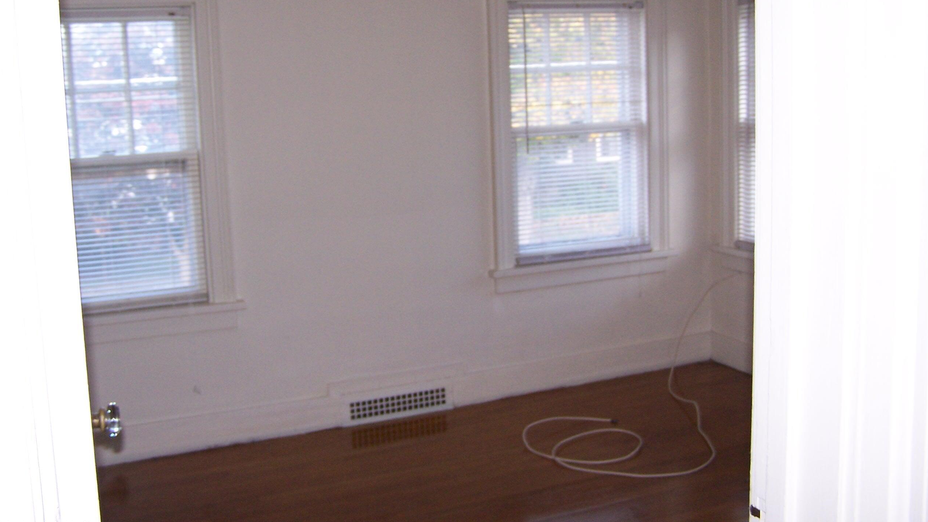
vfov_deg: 28.3
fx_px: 1033
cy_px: 209
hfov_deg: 48.4
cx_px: 461
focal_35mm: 42
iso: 140
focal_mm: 6.3
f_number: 2.8
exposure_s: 1/60
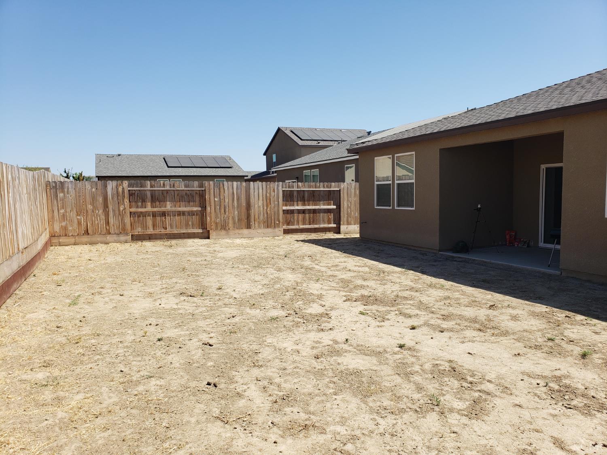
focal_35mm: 26
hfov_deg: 67.3
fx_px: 456
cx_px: 304
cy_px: 228
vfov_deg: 53.1
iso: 50
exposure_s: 1/1238
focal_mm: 4.3
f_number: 2.4
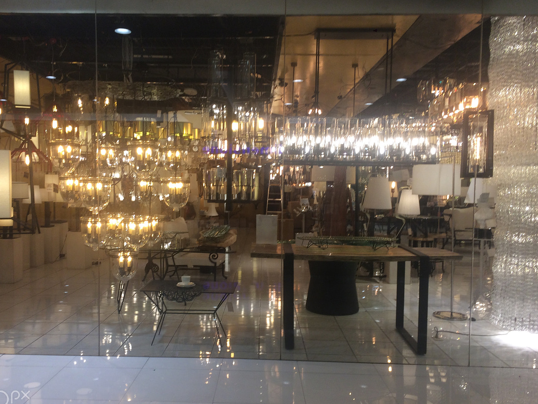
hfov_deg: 55.2
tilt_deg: -1.6
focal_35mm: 33
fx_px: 513
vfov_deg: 42.9
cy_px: 220
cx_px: 241
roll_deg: -0.6
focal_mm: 4.15
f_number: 2.2
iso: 50
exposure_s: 1/60
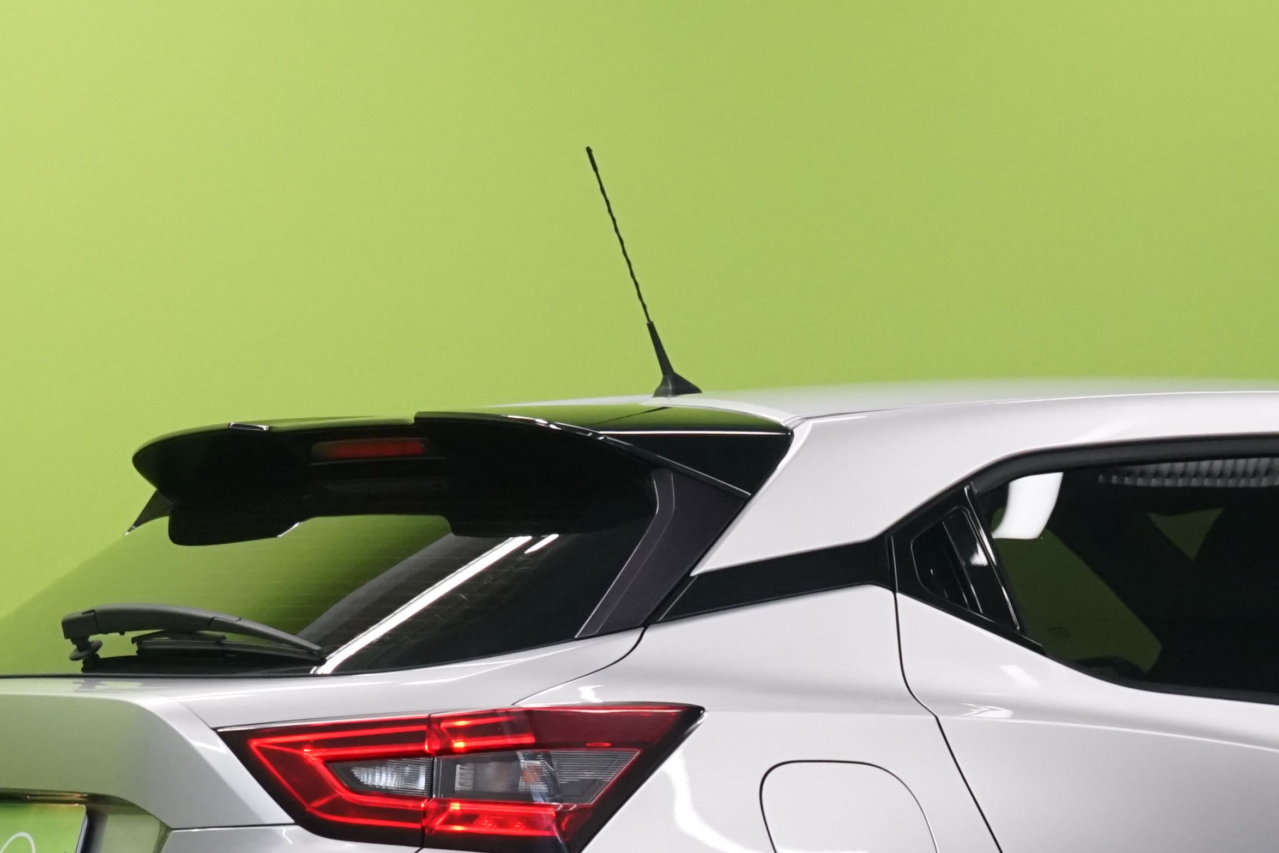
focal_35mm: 179
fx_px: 6359
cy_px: 831
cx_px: 1135
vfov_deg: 7.6
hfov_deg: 11.4
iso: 2000
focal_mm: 70
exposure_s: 1/25
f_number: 9
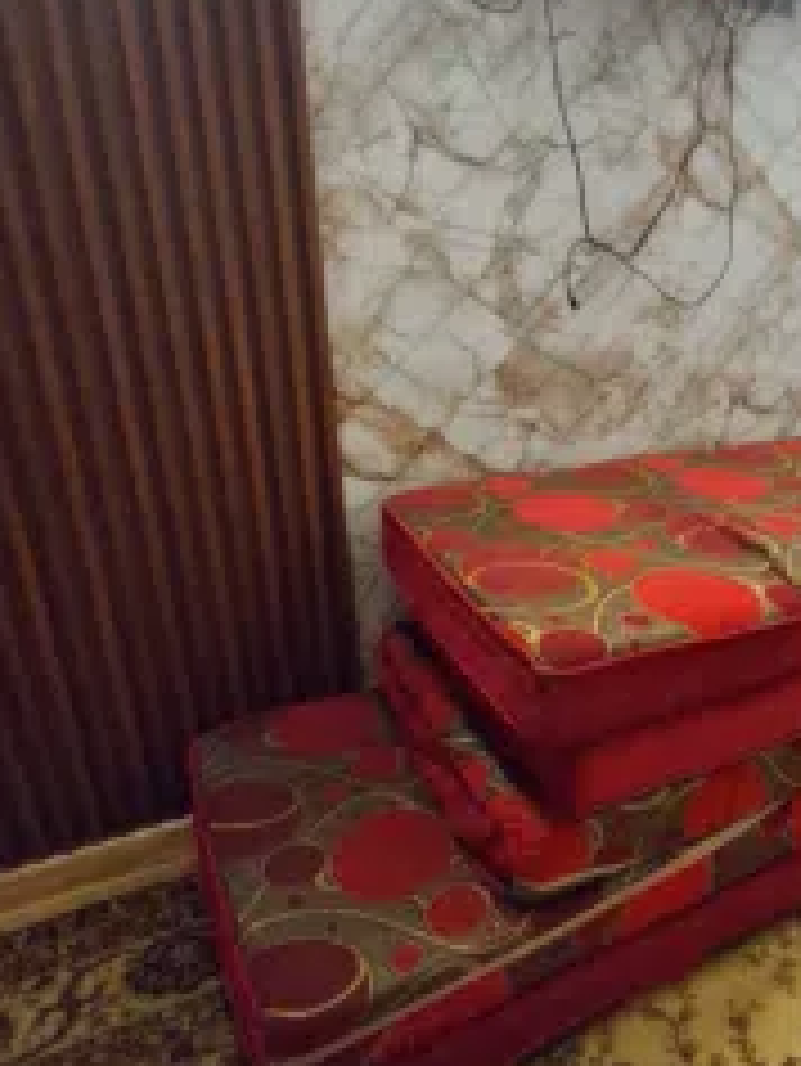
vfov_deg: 65.3
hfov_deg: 48.5
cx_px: 639
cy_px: 549
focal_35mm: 27
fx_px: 832
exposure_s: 1/20
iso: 800
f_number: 2.2
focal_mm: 1.64
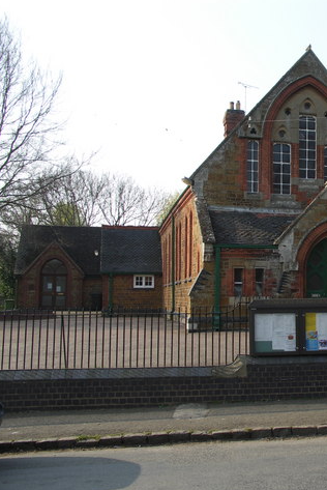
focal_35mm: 45
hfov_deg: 28.2
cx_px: 324
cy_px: 243
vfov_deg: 43.6
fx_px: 612
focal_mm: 8.4
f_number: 5
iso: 50
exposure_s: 1/200
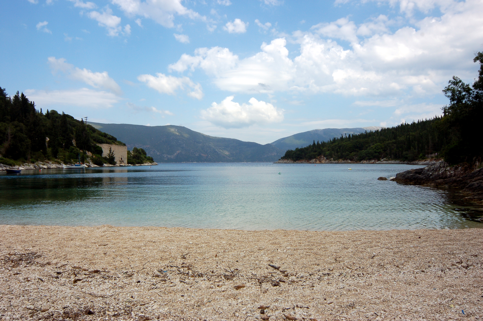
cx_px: 242
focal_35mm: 26
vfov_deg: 50.3
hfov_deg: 70.5
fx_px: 342
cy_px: 160
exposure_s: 1/320
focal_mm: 17
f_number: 9
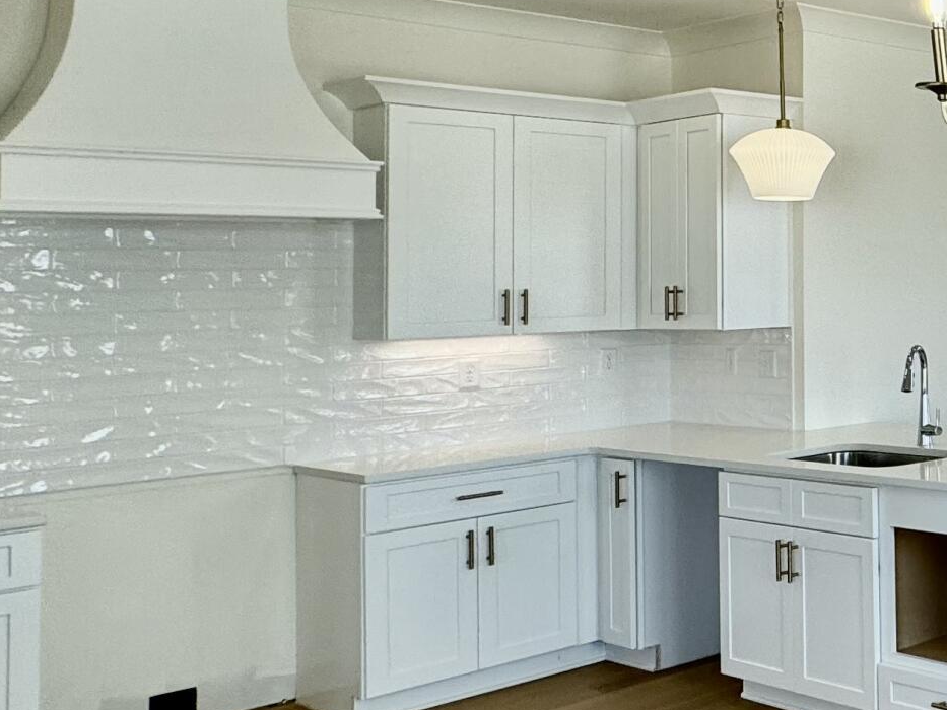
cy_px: 234
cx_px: 1422
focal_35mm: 45
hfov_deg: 28.0
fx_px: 1231
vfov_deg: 31.9
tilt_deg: +2.1
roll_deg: +1.7
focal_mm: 2.22
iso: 40
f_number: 2.2
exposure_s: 1/198
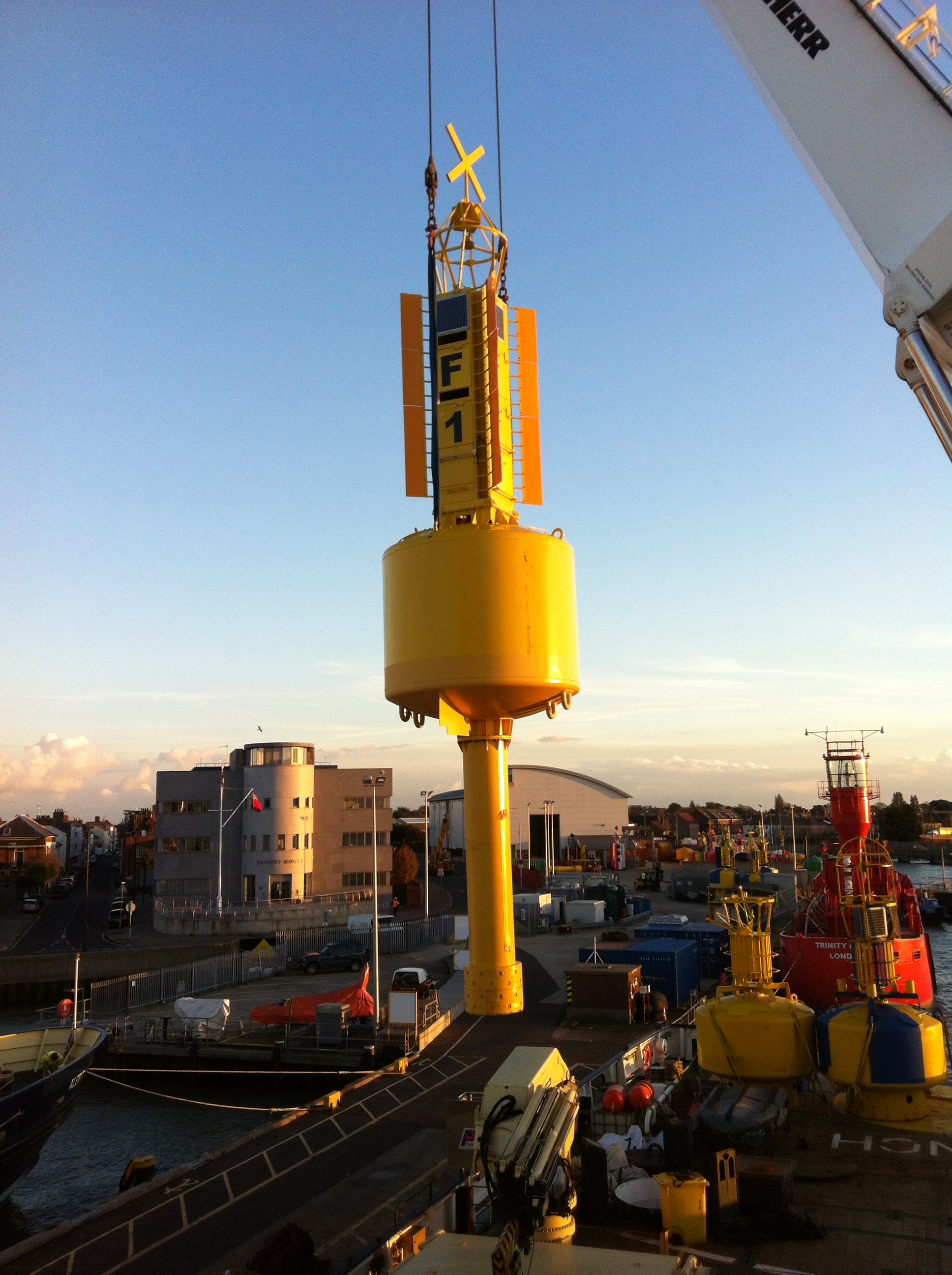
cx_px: 476
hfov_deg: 40.6
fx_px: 1287
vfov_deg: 52.7
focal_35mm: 35
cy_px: 638
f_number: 2.8
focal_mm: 3.85
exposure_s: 1/296
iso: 80
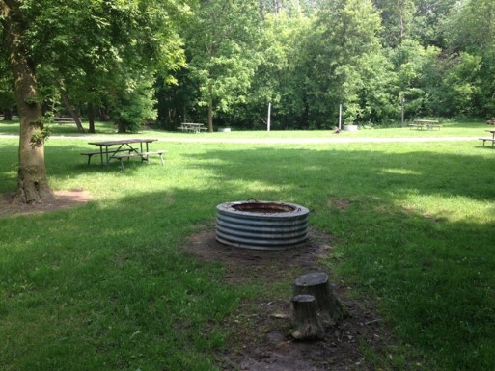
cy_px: 186
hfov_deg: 52.6
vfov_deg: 40.7
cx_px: 248
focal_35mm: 35
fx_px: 501
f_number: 2.4
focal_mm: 4.28
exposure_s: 1/244
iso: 50
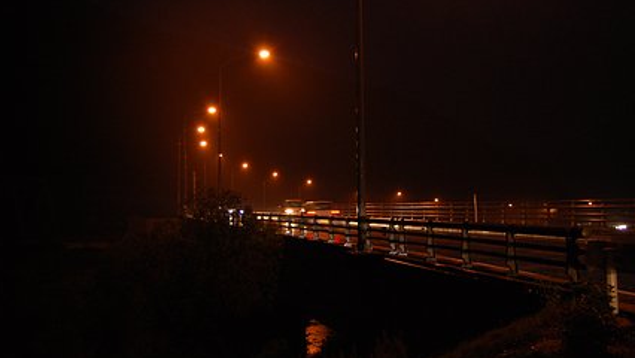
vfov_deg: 24.4
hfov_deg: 42.1
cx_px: 325
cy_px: 154
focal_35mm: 49
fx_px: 825
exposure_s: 1/10
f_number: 4
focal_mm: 26
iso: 400
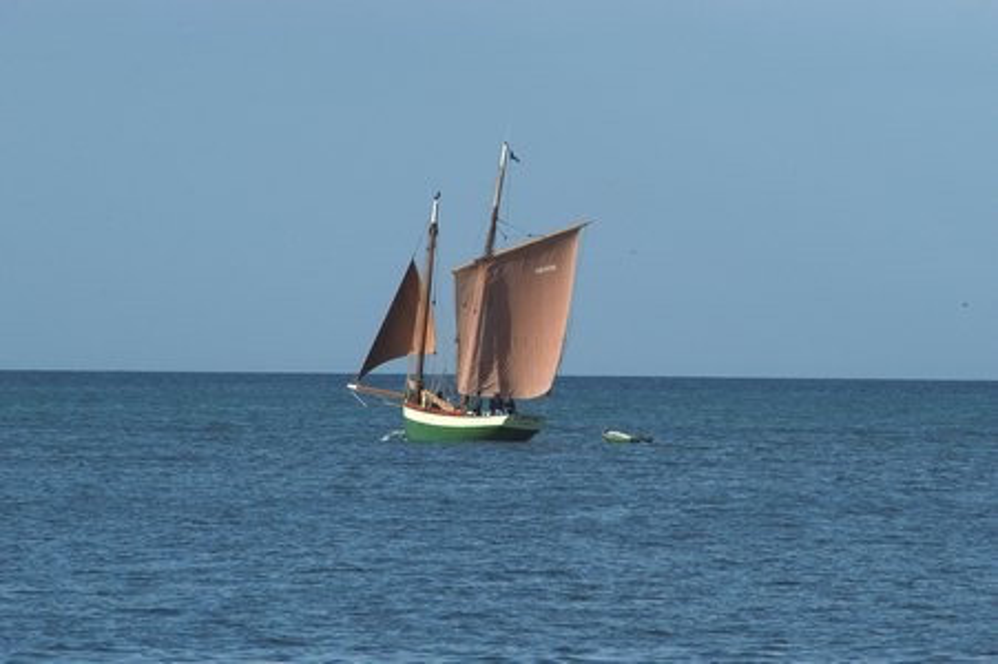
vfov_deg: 3.1
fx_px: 12466
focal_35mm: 450
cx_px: 499
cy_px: 332
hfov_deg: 4.6
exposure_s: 1/320
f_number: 11
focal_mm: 300
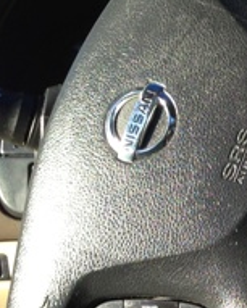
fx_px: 1233
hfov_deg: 10.1
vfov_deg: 14.2
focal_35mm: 135
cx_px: 581
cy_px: 239
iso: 50
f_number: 2.4
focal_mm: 4.13
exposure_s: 1/135
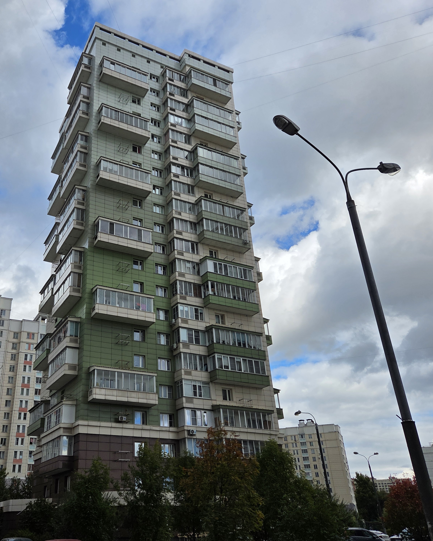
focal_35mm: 30
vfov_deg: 58.8
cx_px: 136
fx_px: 480
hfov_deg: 47.5
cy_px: 271
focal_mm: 5.4
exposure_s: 1/5699
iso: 80
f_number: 1.8
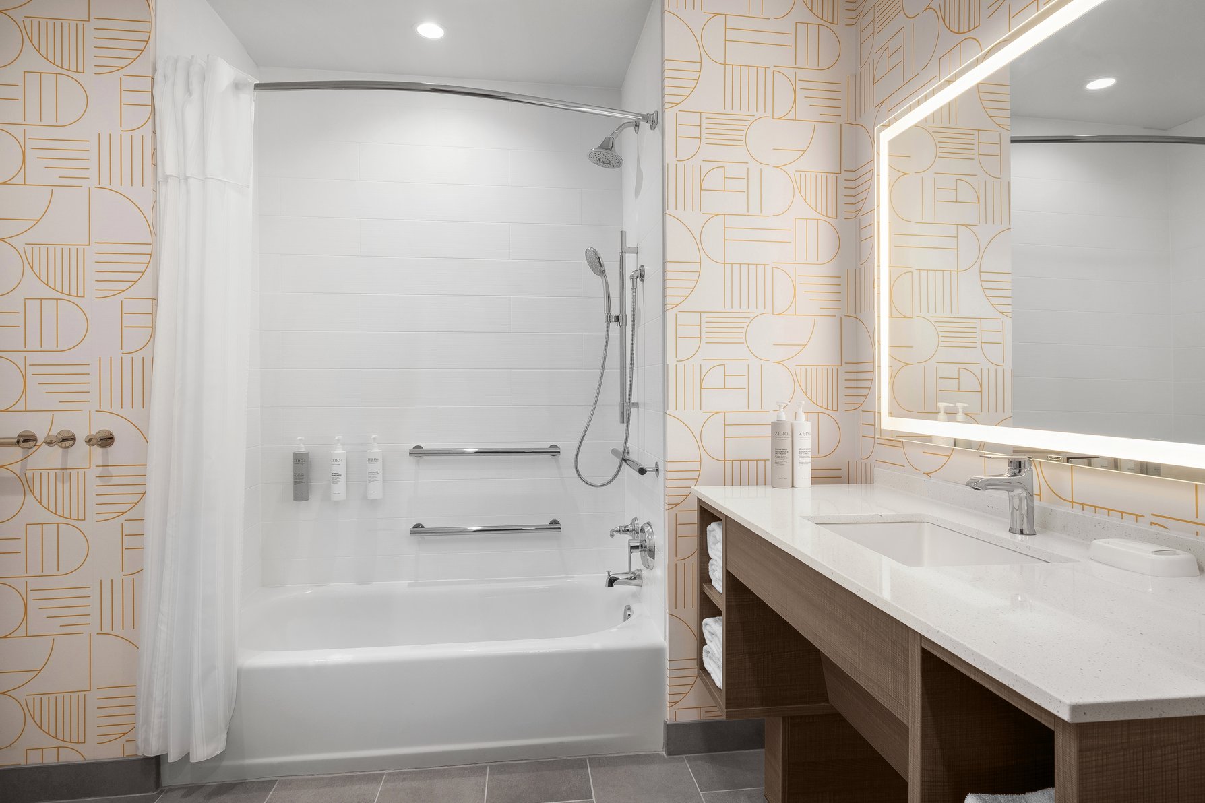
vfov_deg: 70.4
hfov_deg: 93.3
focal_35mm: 17
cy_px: 402
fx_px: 569
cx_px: 602
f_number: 8
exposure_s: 1/100
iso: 400
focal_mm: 11.5
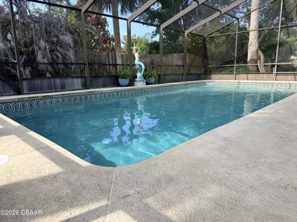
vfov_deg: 56.7
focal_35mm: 24
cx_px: 148
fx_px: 206
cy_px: 111
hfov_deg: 71.7
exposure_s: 1/1410
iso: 80
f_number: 1.78
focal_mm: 6.76
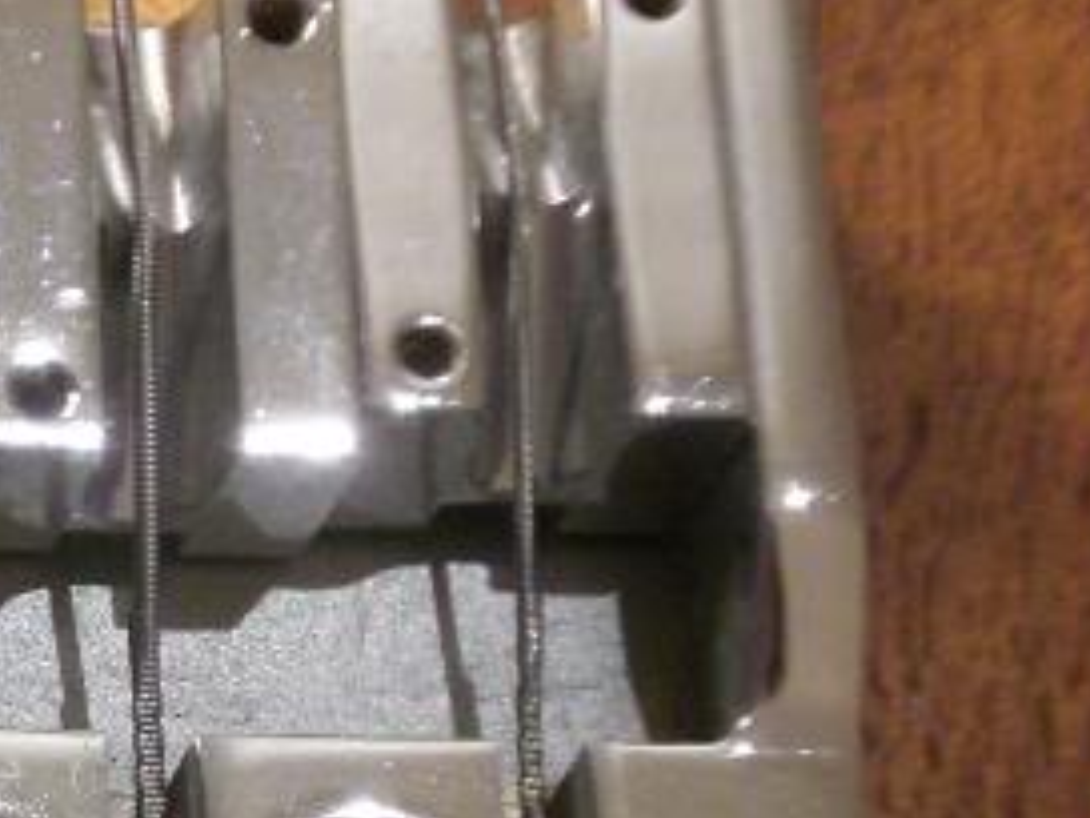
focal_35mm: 256
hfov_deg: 7.6
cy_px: 874
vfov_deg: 5.8
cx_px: -397
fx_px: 8061
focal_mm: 14.49
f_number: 5
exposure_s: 1/3.33
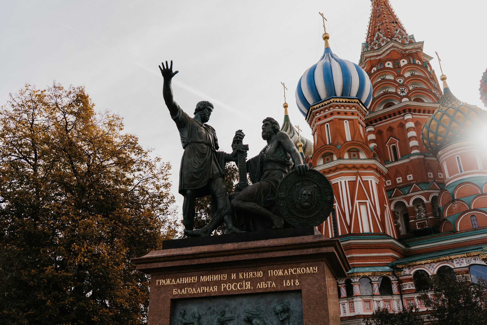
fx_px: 460
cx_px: 244
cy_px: 162
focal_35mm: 34
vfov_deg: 38.9
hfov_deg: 55.8
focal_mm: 34
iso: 100
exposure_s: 1/320
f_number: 4
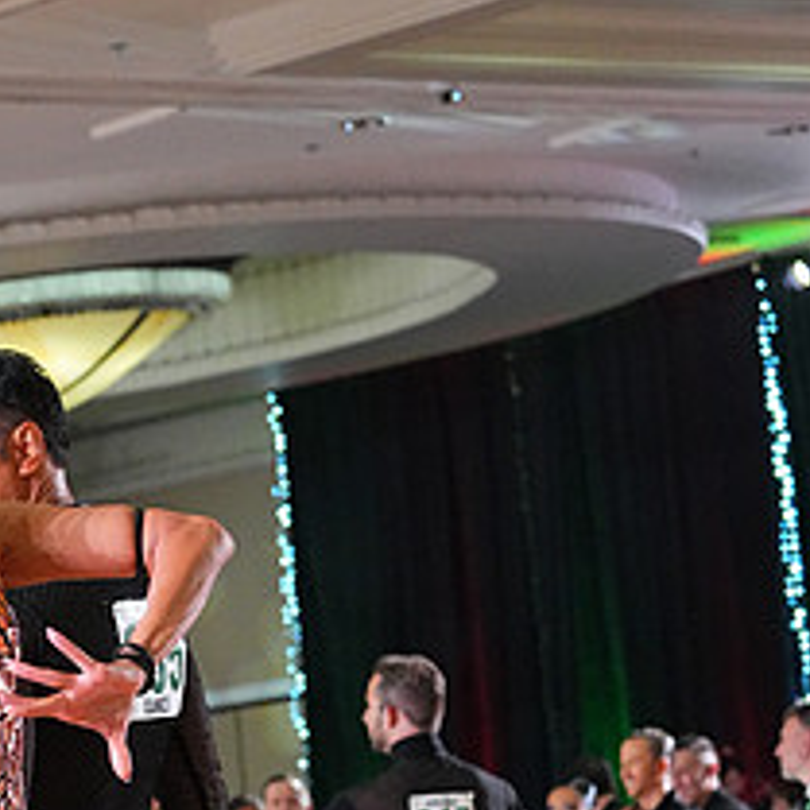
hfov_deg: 8.2
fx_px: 5612
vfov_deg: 8.1
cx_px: 83
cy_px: 1112
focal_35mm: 212
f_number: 5
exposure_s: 1/400
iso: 8000
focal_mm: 90
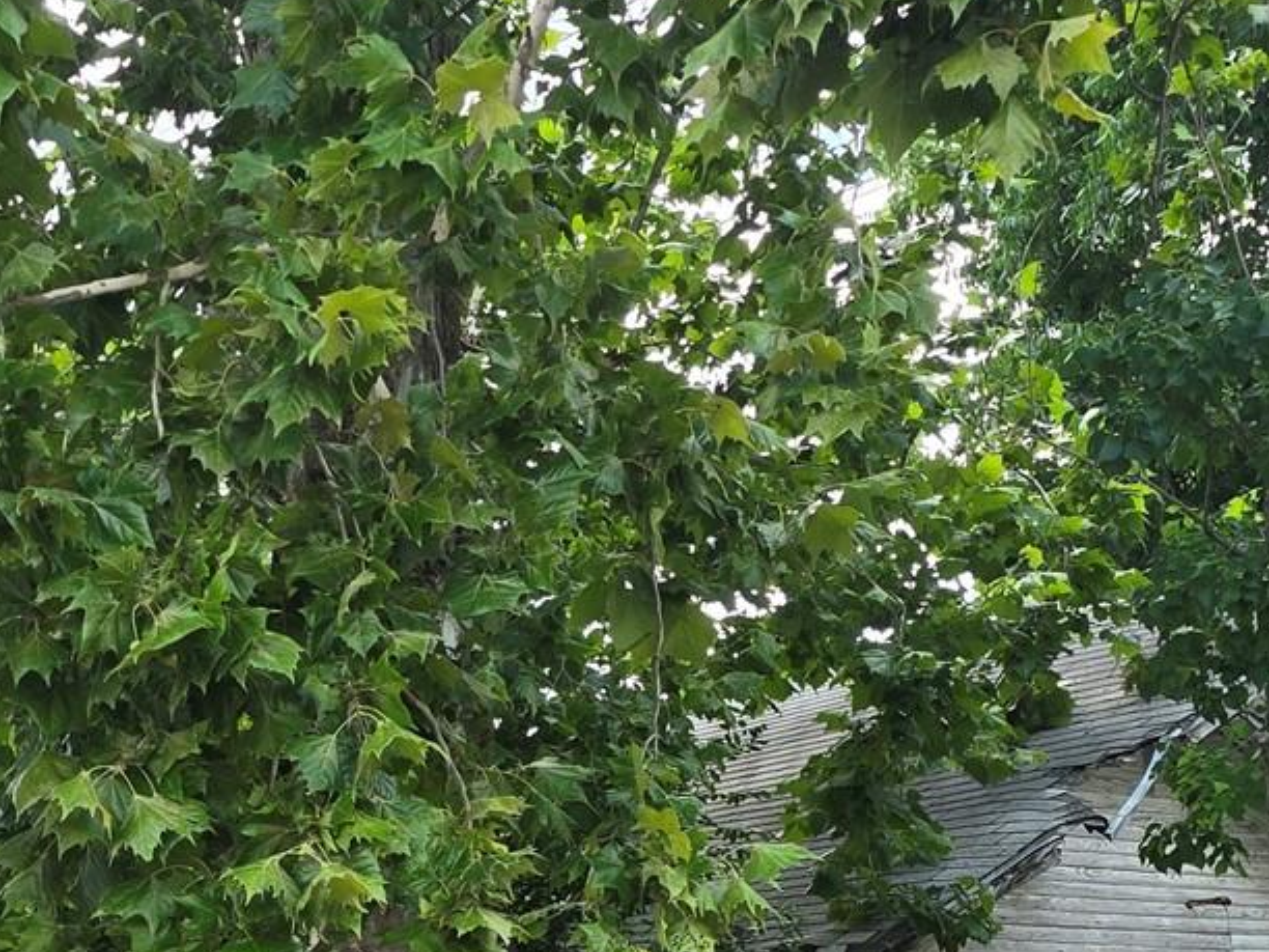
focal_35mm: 77
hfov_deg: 25.1
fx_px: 2823
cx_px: 352
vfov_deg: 18.3
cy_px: 1099
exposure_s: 1/180
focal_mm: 6.3
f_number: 1.7
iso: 20
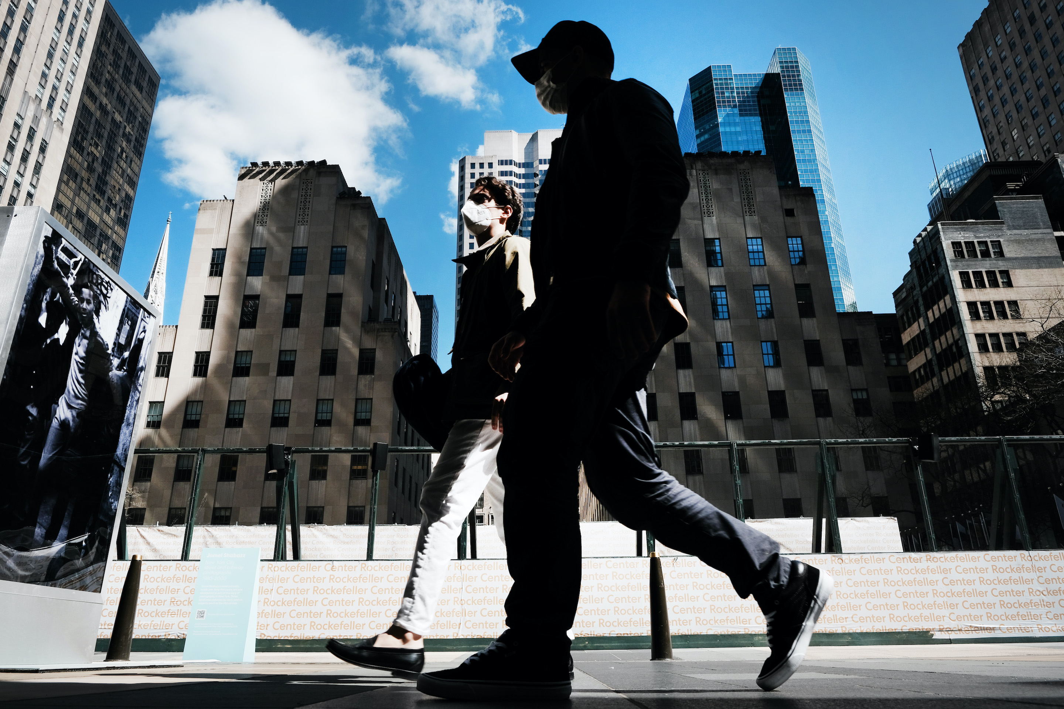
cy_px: 354
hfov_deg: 73.7
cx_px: 532
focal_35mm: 24
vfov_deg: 53.1
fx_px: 709
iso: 160
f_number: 8
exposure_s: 1/480
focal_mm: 16
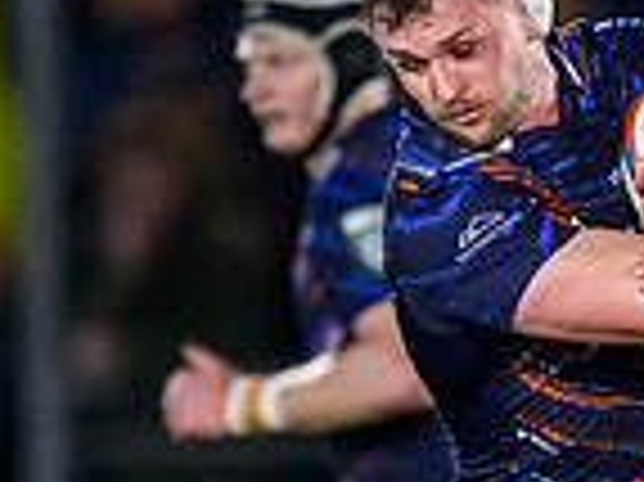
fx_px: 59874
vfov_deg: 0.5
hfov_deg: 0.6
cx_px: 1045
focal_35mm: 3221
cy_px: 916
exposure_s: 1/1250
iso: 10000
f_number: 4
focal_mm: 560
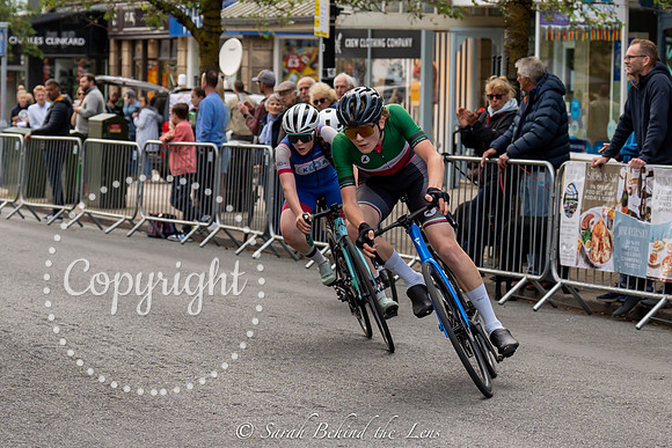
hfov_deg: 15.4
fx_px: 2483
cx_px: 387
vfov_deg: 10.3
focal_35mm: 133
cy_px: 144
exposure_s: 1/1000
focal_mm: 70
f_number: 4
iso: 400
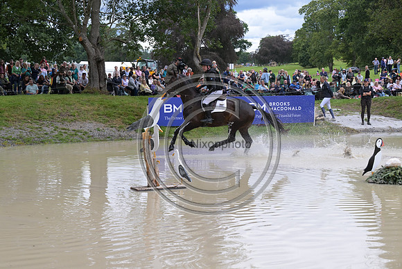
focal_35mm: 79
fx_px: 882
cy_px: 134
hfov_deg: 25.7
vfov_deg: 17.3
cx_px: 201
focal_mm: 79
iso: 1100
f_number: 5.6
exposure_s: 1/1250
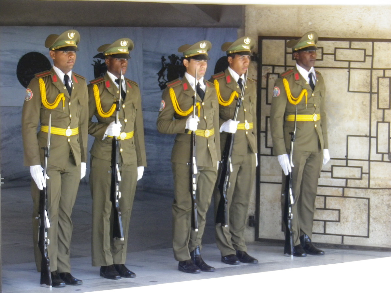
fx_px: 1672
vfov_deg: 10.0
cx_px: 196
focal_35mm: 148
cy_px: 146
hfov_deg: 13.3
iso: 250
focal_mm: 26.2
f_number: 5.6
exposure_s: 1/100
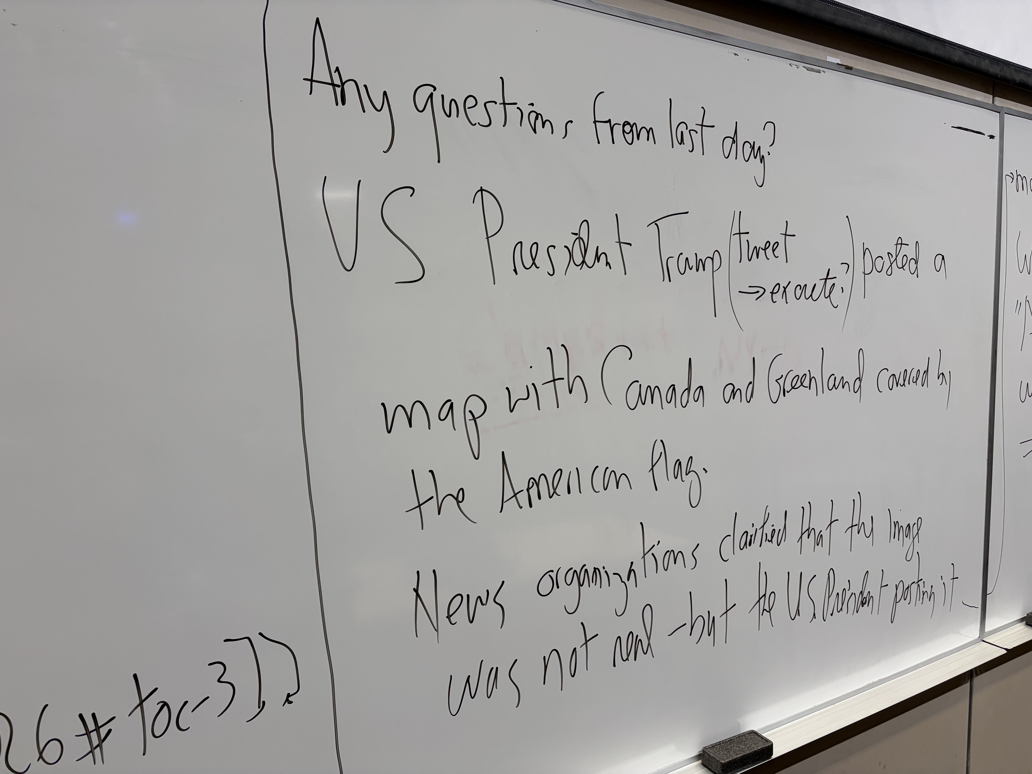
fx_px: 775
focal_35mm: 26
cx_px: 516
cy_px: 387
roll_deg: +0.6
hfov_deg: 67.3
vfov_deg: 53.1
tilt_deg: -3.7
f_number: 1.6
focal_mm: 5.96
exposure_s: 1/120
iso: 80
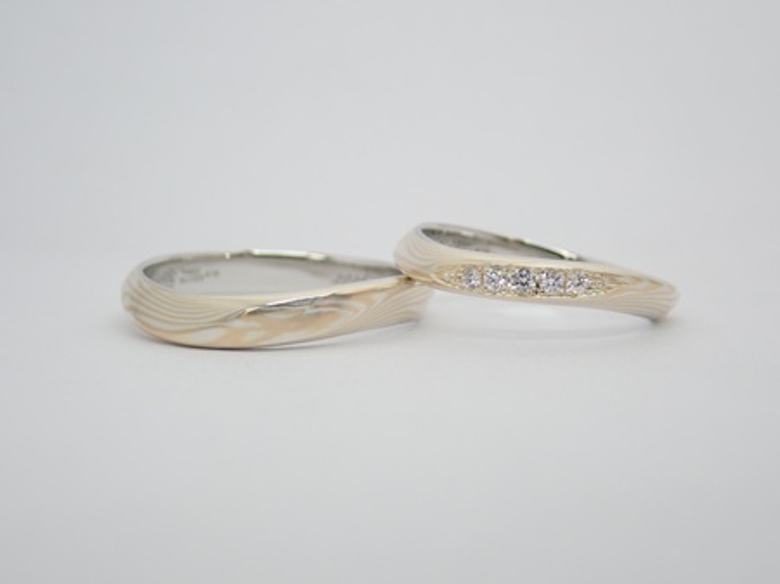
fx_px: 1734
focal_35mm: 77
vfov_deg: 19.1
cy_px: 292
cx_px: 390
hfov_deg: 25.3
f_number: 4.1
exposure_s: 1/125
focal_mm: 13.65
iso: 200
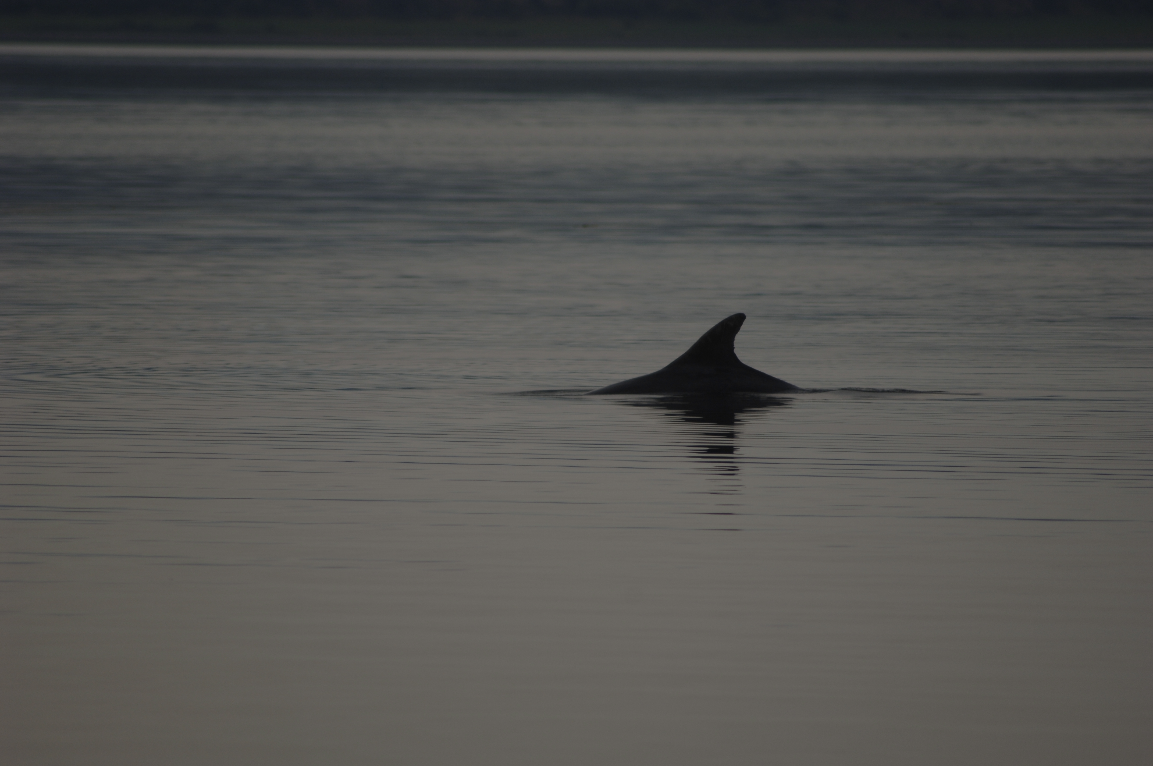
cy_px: 383
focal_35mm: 450
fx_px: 14395
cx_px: 576
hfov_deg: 4.6
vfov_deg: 3.0
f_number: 5.6
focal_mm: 300
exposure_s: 1/350
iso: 100
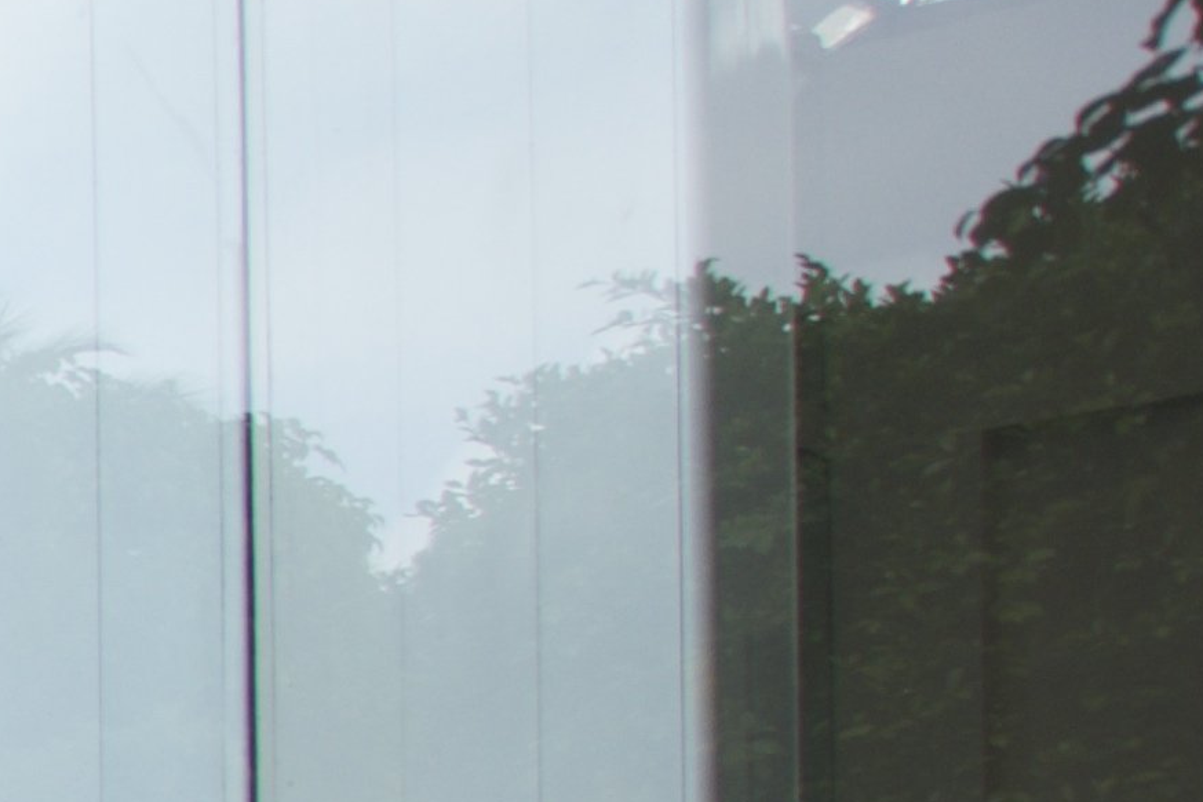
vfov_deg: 11.2
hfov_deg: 10.2
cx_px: -2779
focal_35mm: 113
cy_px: 1459
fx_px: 3790
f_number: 6.3
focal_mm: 11
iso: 50
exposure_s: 1/30
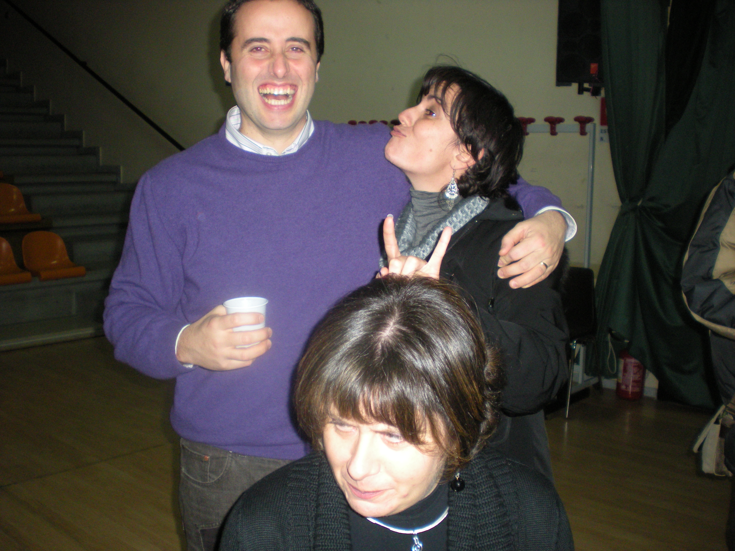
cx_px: 368
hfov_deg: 49.0
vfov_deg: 37.7
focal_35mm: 38
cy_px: 276
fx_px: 807
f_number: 3.1
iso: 246
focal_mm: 6.3
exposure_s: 1/60
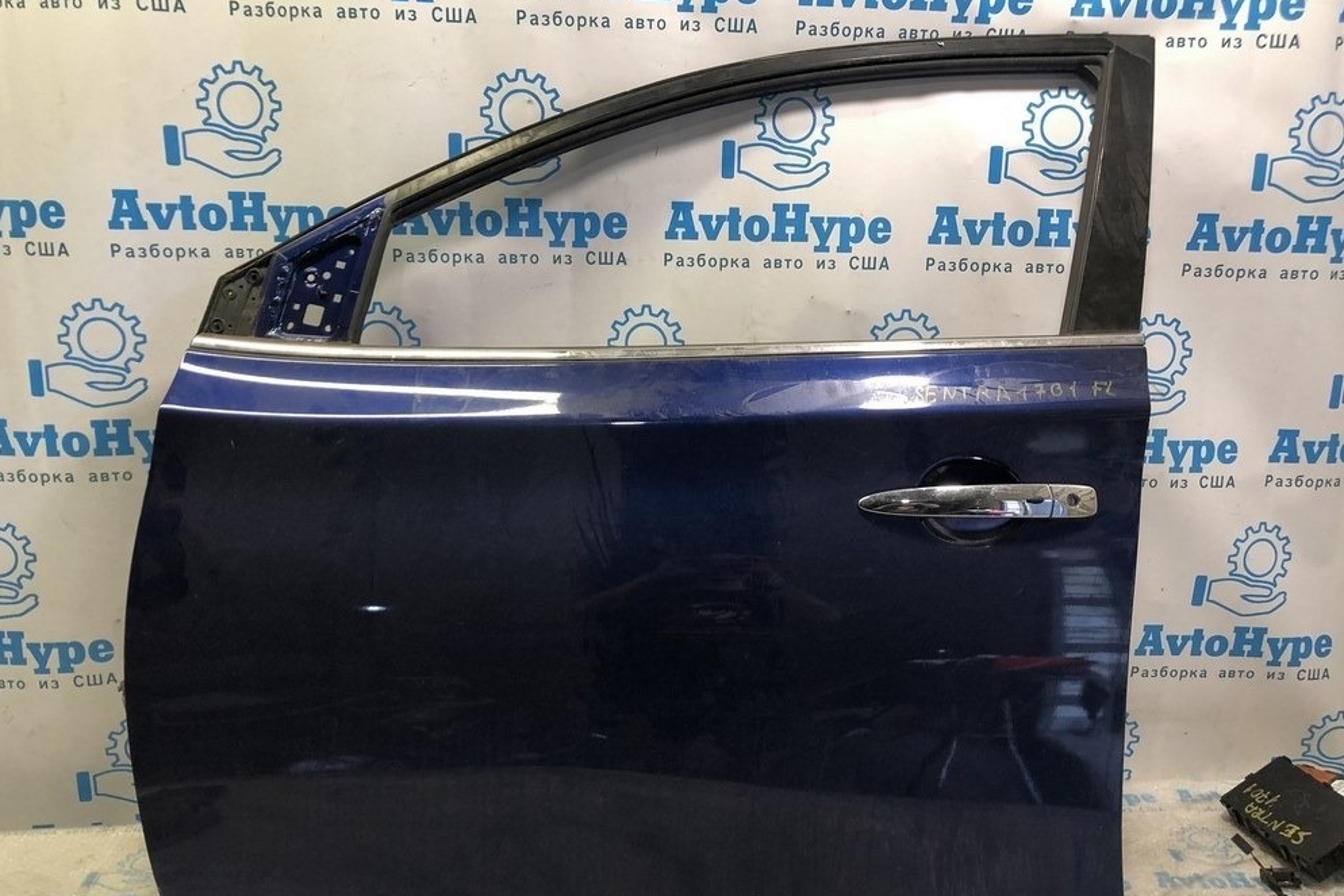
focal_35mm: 30
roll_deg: -0.7
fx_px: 1120
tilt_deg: -15.2
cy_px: 468
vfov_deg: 43.6
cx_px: 684
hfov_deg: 61.9
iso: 40
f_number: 1.8
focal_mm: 4
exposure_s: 1/33
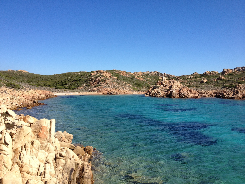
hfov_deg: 52.6
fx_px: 248
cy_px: 92
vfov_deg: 40.7
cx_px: 122
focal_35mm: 35
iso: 64
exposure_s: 1/1727
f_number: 2.4
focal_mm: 4.28
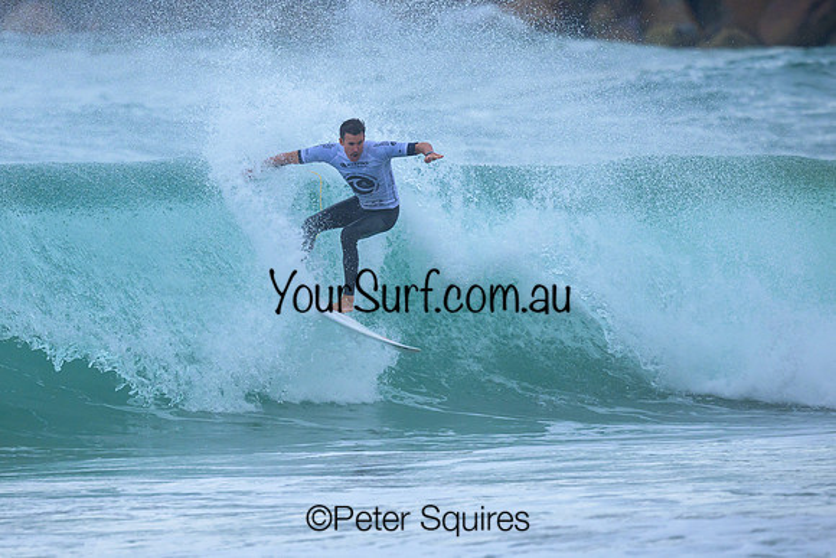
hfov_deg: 1.9
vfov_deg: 1.3
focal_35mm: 1100
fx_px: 25545
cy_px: 259
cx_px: 270
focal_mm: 800
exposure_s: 1/2000
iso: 800
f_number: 6.3
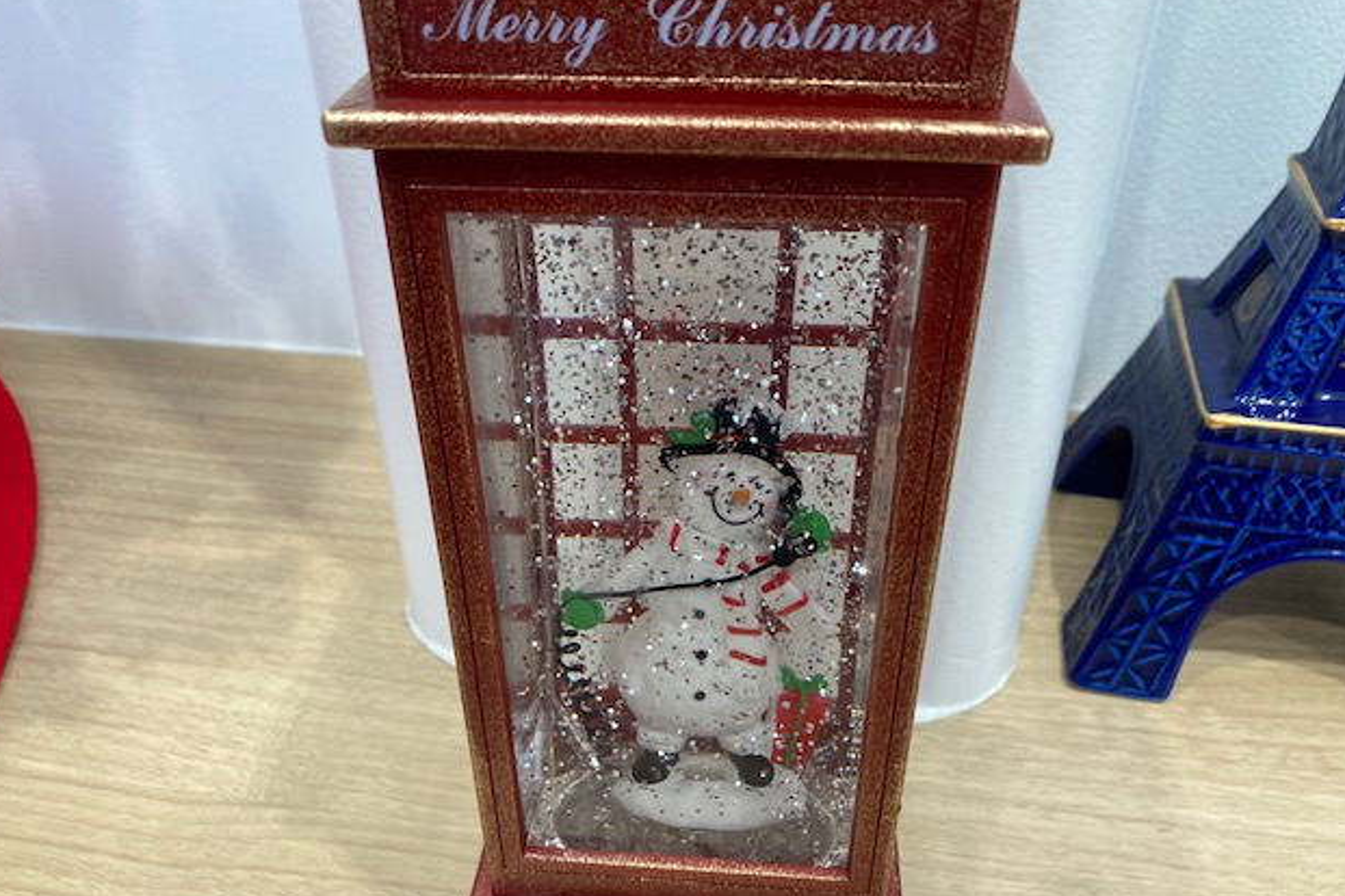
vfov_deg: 43.5
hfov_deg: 61.9
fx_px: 1121
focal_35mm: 30
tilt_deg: -36.6
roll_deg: +1.6
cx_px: 663
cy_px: 509
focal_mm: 3.99
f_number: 1.8
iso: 64
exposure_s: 1/121
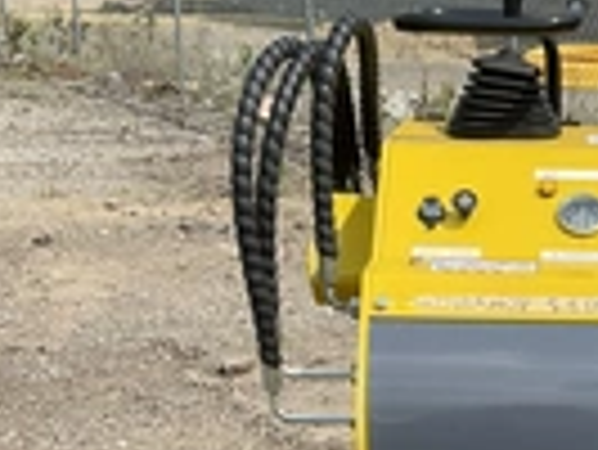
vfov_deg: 16.1
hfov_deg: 21.5
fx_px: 1504
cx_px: 629
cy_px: 585
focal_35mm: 87
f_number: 1.8
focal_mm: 3
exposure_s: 1/1534
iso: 25
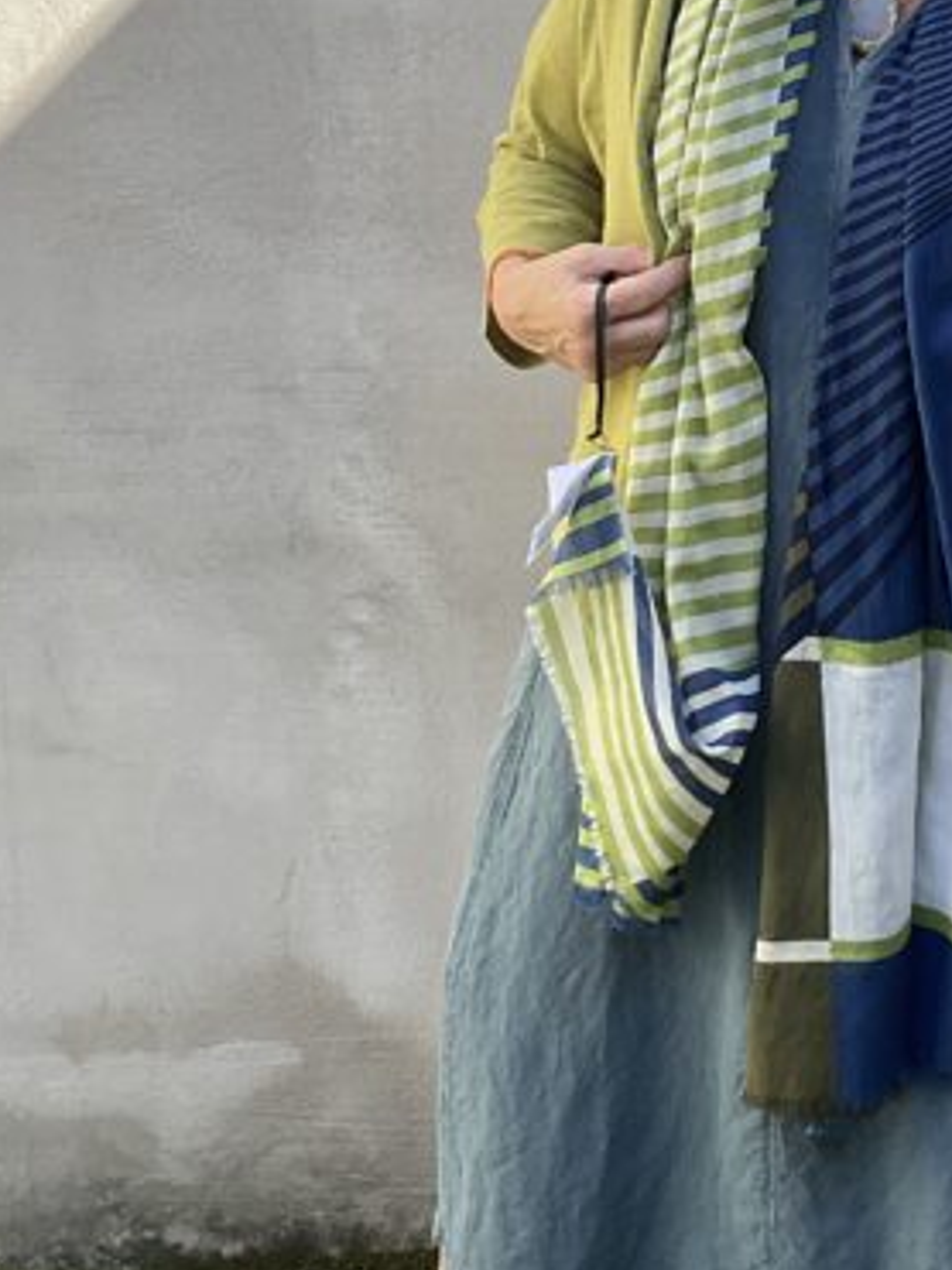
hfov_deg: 18.1
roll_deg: +0.2
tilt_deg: -15.2
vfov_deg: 24.3
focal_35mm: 80
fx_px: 2935
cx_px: 856
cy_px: 466
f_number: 1.8
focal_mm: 3
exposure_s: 1/241
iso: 16
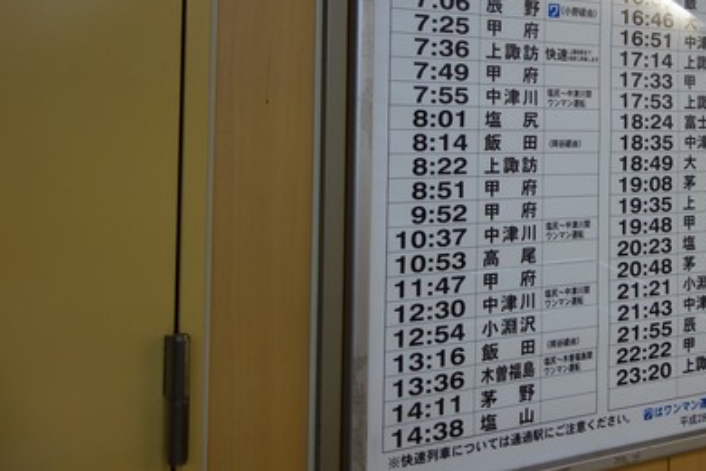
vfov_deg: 28.5
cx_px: 570
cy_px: 86
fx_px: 902
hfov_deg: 40.9
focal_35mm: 46
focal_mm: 10.4
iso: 125
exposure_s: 1/50
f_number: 1.8
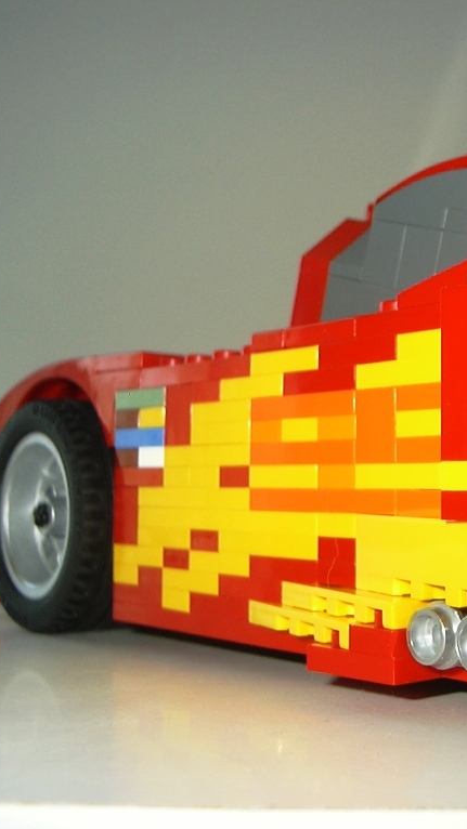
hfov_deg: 22.6
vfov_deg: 40.6
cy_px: 414
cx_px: 469
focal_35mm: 51
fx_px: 1122
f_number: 2.8
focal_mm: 5.4
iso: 100
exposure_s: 1/64.1
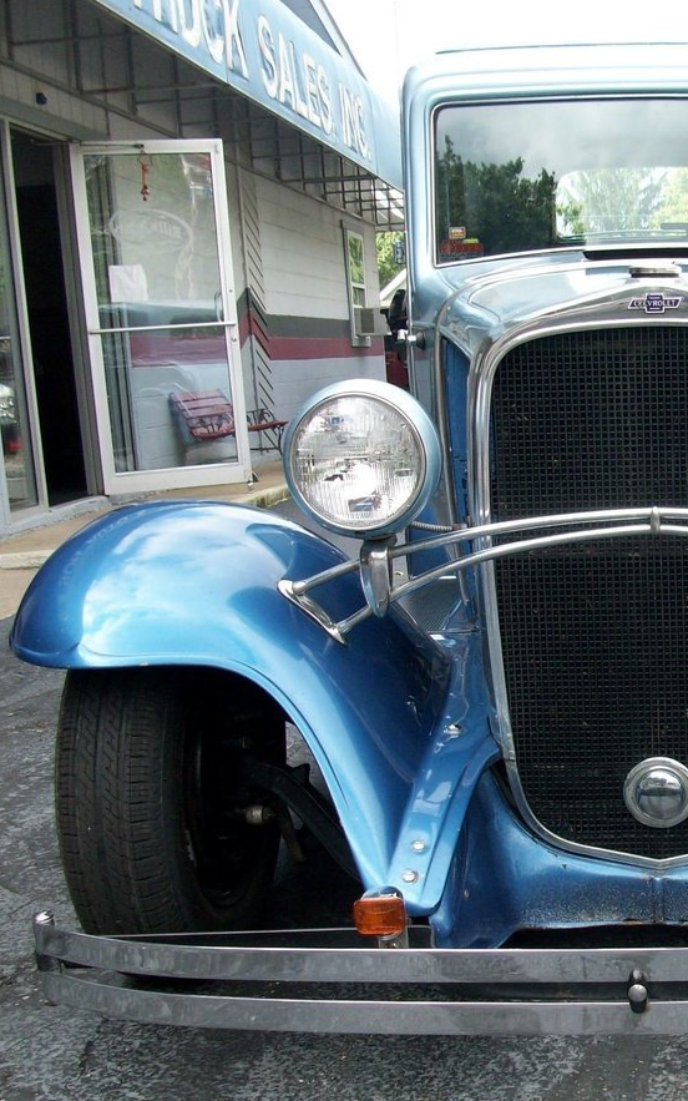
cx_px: 683
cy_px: 542
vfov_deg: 41.1
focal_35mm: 49
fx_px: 1470
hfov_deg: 25.1
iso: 64
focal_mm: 5.7
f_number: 2.8
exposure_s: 1/266
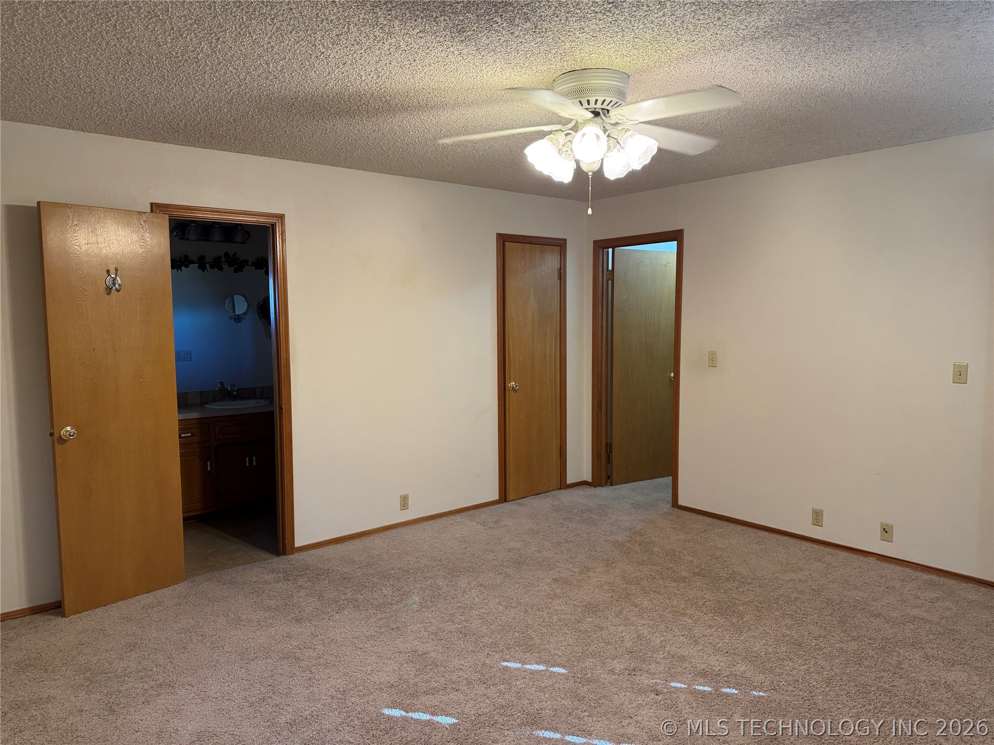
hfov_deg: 71.6
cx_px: 497
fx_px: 689
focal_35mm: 24
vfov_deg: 56.8
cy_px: 372
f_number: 1.78
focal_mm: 6.76
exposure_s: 1/60
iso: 250
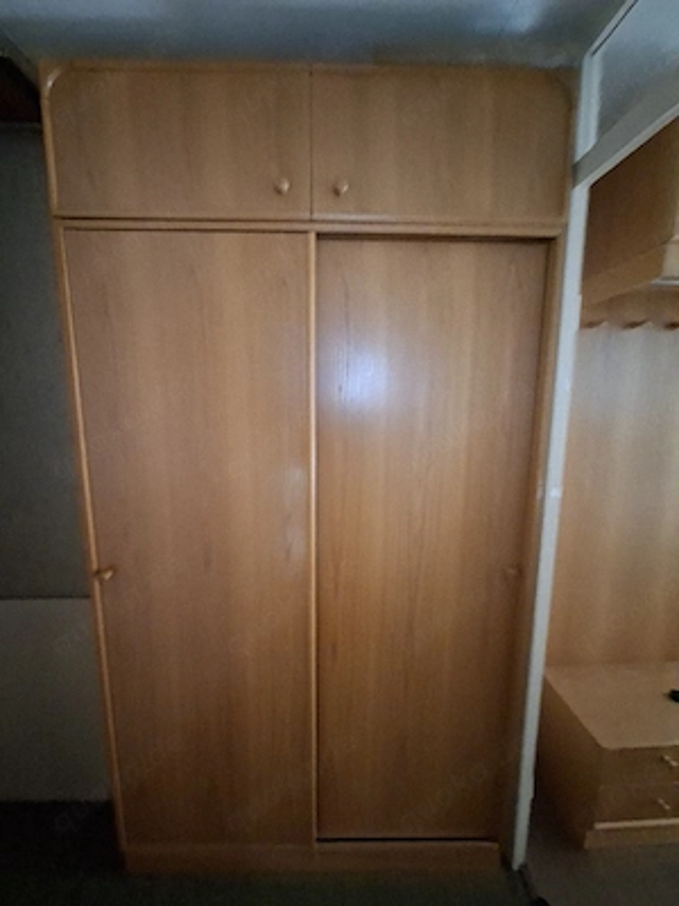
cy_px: 453
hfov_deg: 89.9
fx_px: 340
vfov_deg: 106.2
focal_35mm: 13
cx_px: 340
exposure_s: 1/9
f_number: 2.2
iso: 800
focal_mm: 1.74
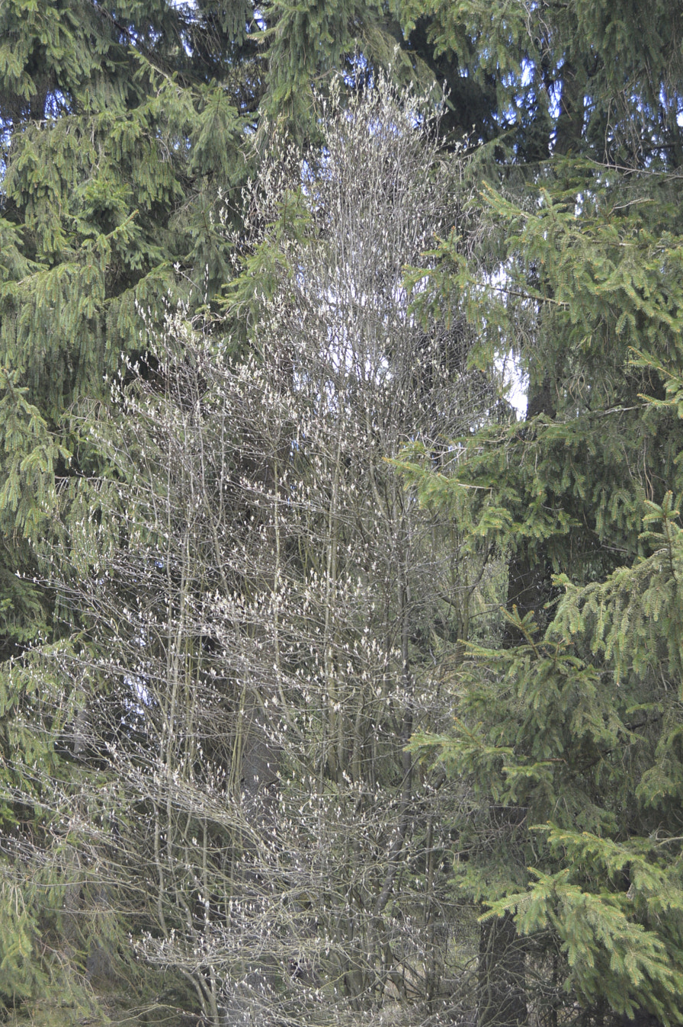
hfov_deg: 23.7
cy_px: 572
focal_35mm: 57
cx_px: 290
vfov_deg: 35.0
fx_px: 1625
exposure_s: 1/125
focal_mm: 32
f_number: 5.6
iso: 360
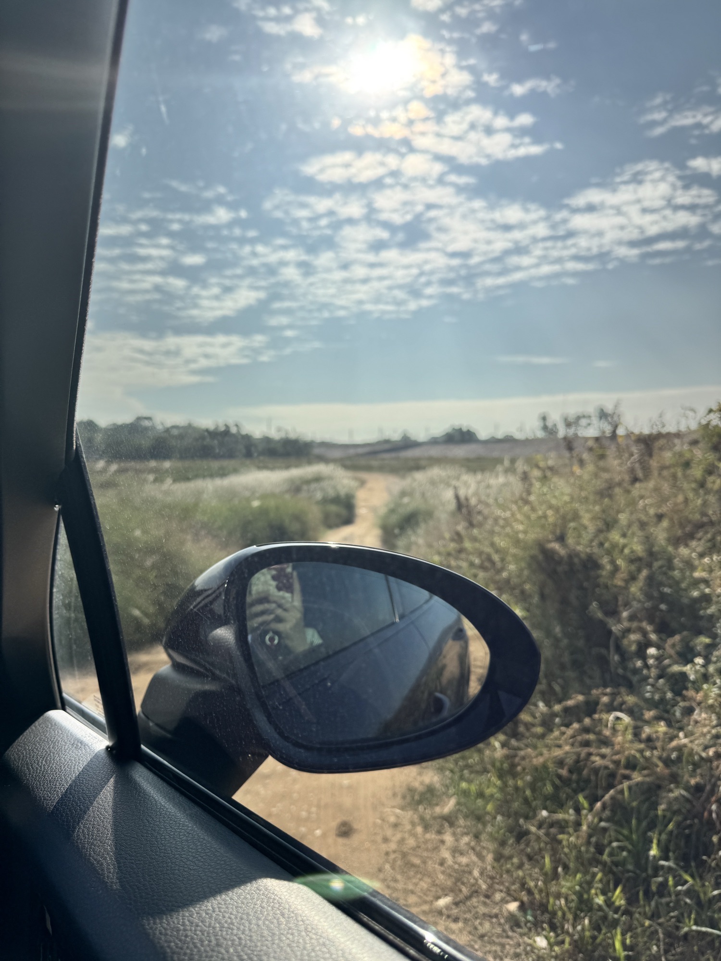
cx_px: 360
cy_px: 480
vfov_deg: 71.6
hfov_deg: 56.8
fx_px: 667
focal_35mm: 24
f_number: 1.78
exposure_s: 1/4310
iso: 80
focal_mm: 6.76
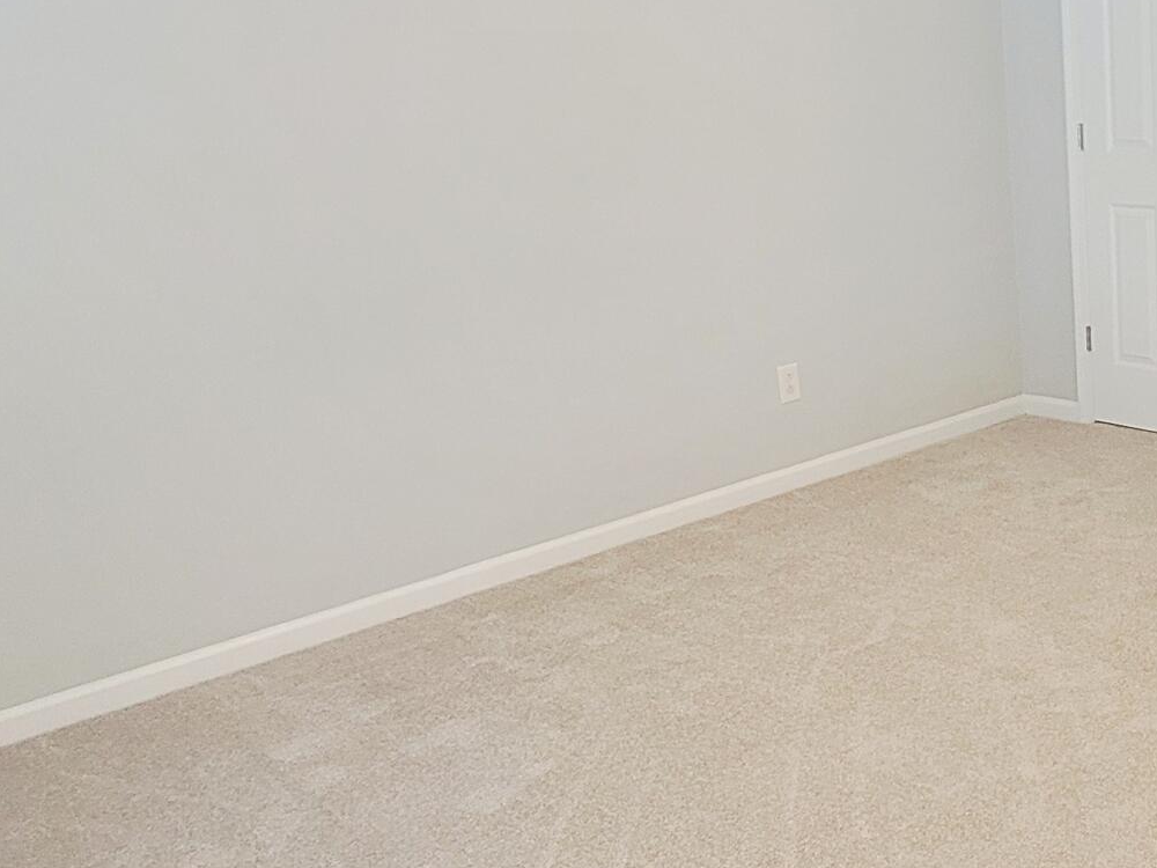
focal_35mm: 39
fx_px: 1304
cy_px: 457
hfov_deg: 43.9
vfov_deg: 36.8
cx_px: 1030
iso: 320
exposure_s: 1/30
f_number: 2.2
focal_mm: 2.2
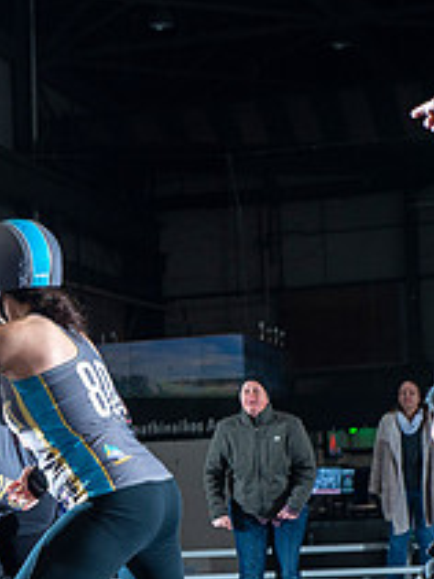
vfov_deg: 14.8
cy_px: 479
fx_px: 2209
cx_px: -52
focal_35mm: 132
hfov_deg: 11.1
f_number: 7.1
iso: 800
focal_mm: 50
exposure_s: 1/160
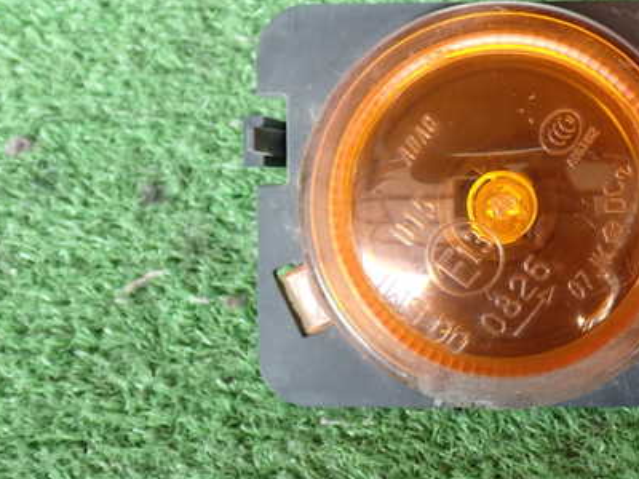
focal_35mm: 57
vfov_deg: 25.6
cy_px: 212
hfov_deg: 33.3
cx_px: 458
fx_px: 1052
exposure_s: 1/50
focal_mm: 6.83
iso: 200
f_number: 2.7
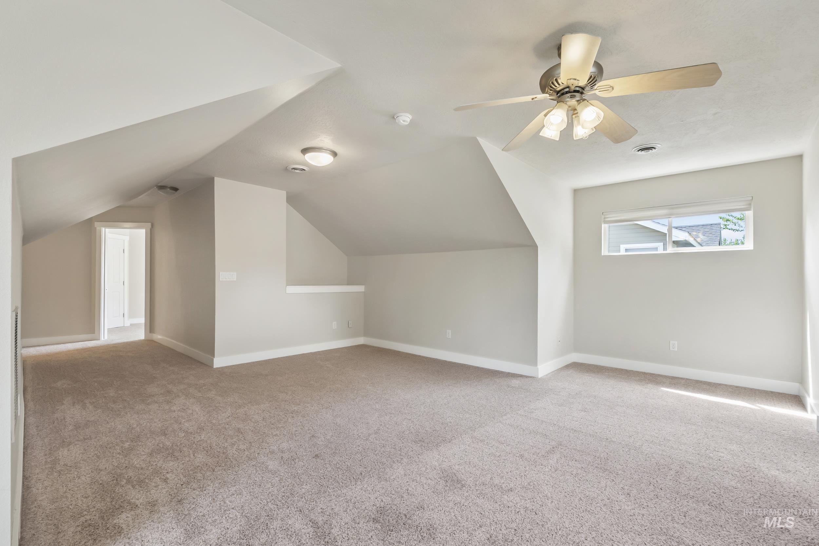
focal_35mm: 15
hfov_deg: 100.4
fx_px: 341
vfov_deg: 77.3
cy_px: 273
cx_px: 410
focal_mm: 10
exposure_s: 1/6
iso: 400
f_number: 7.1
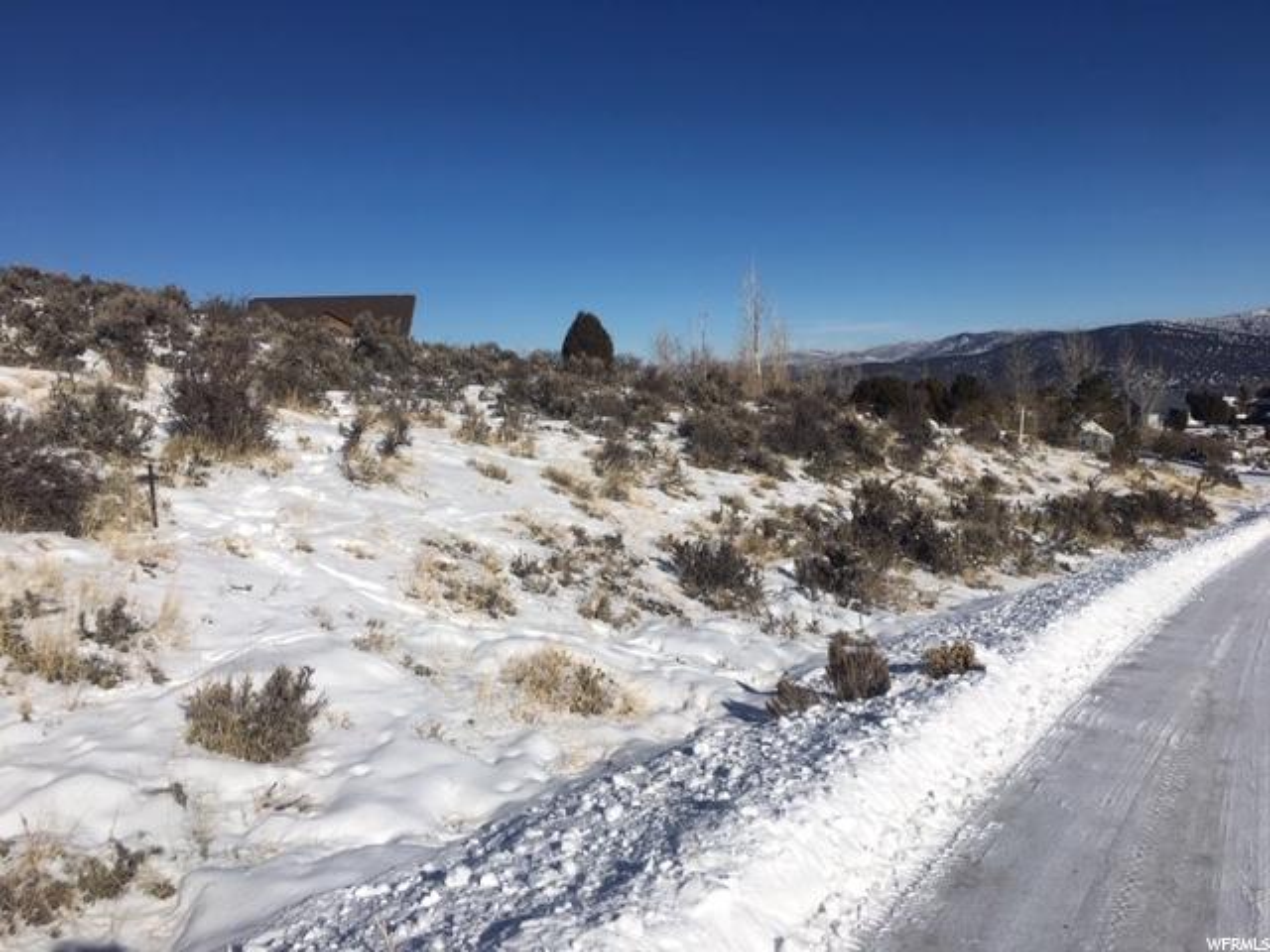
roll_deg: +2.7
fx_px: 1064
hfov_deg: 61.7
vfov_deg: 48.2
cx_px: 635
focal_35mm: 29
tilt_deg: -4.7
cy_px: 476
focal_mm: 4.15
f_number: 2.2
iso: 25
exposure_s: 1/5917
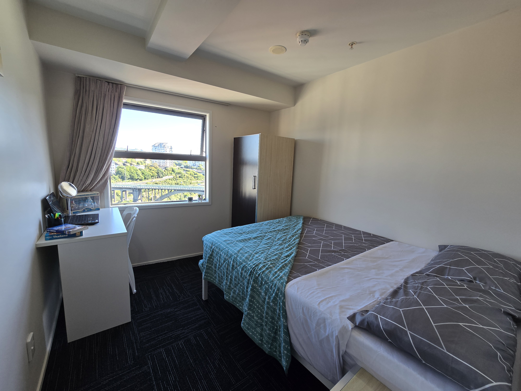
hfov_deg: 106.2
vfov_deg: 89.9
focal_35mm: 13
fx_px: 196
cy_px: 196
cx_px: 260
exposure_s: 1/107
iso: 50
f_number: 2.2
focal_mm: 2.2
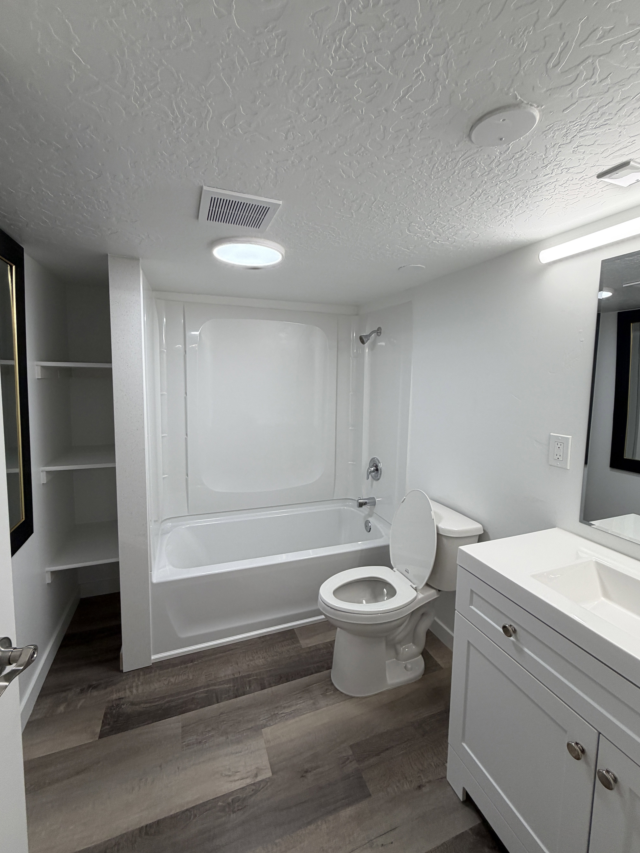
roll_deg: -1.6
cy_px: 413
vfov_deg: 98.1
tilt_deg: -3.8
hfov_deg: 81.7
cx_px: 317
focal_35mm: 15
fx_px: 370
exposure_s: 1/120
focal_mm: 2.22
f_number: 2.2
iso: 80
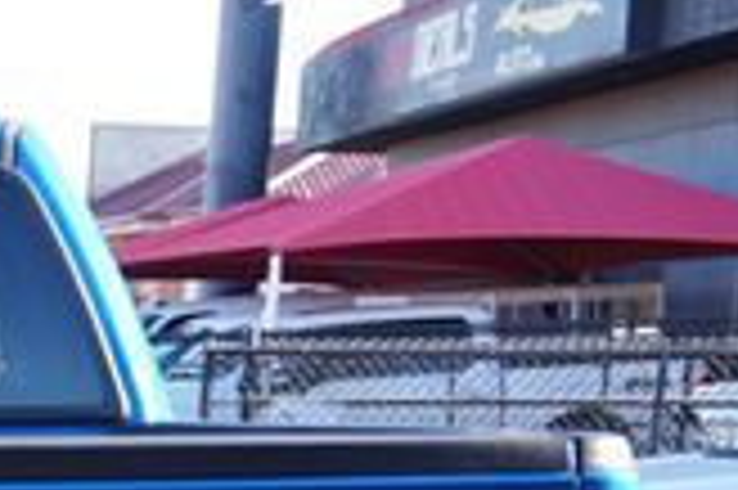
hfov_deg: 15.2
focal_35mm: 123
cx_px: -441
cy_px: 881
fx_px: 2518
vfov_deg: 10.5
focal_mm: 21
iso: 100
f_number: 5
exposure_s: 1/80
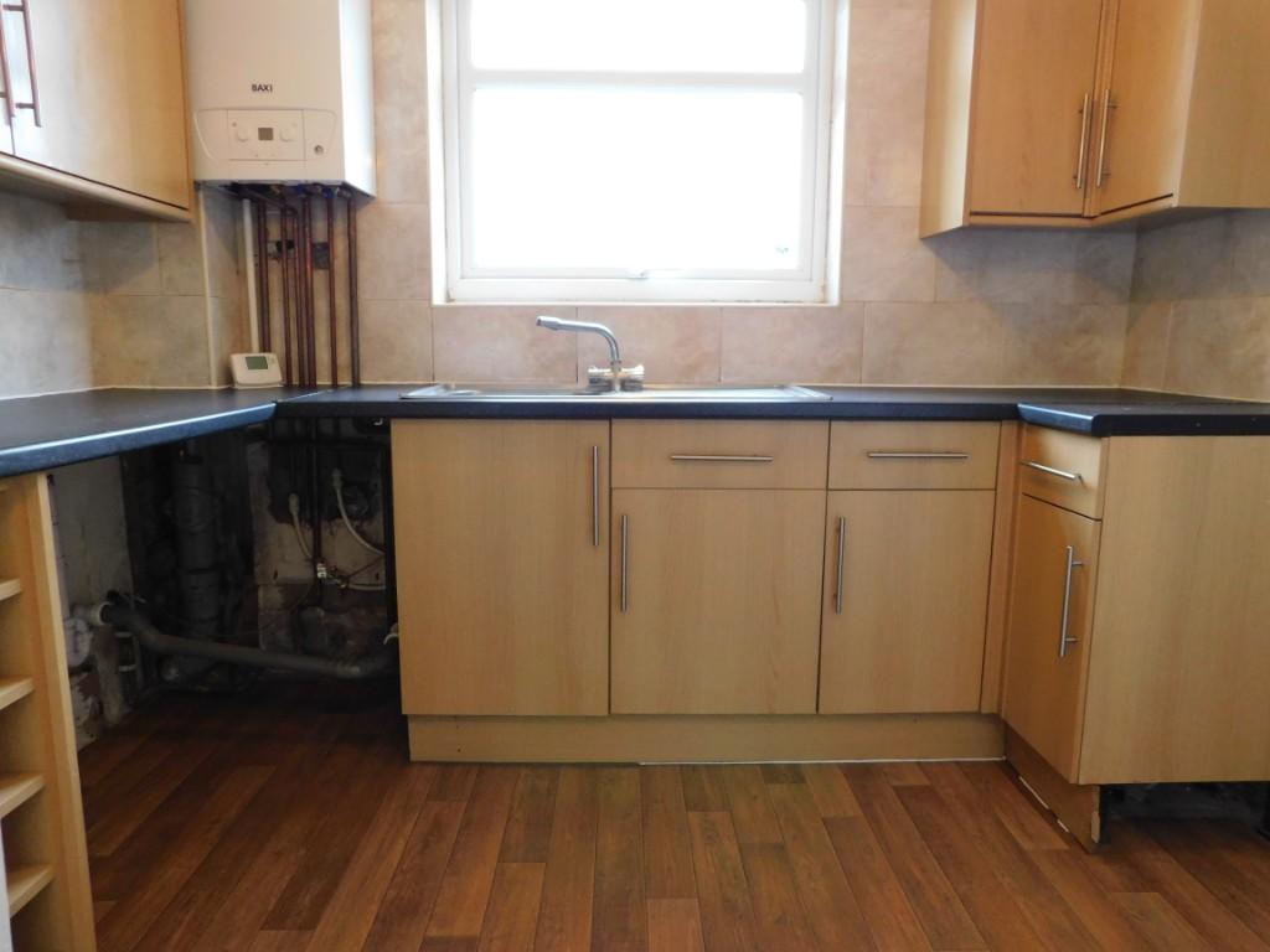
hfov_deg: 73.9
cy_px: 476
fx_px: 844
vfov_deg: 58.9
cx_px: 635
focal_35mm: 23
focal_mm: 4
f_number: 3
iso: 400
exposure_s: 1/13
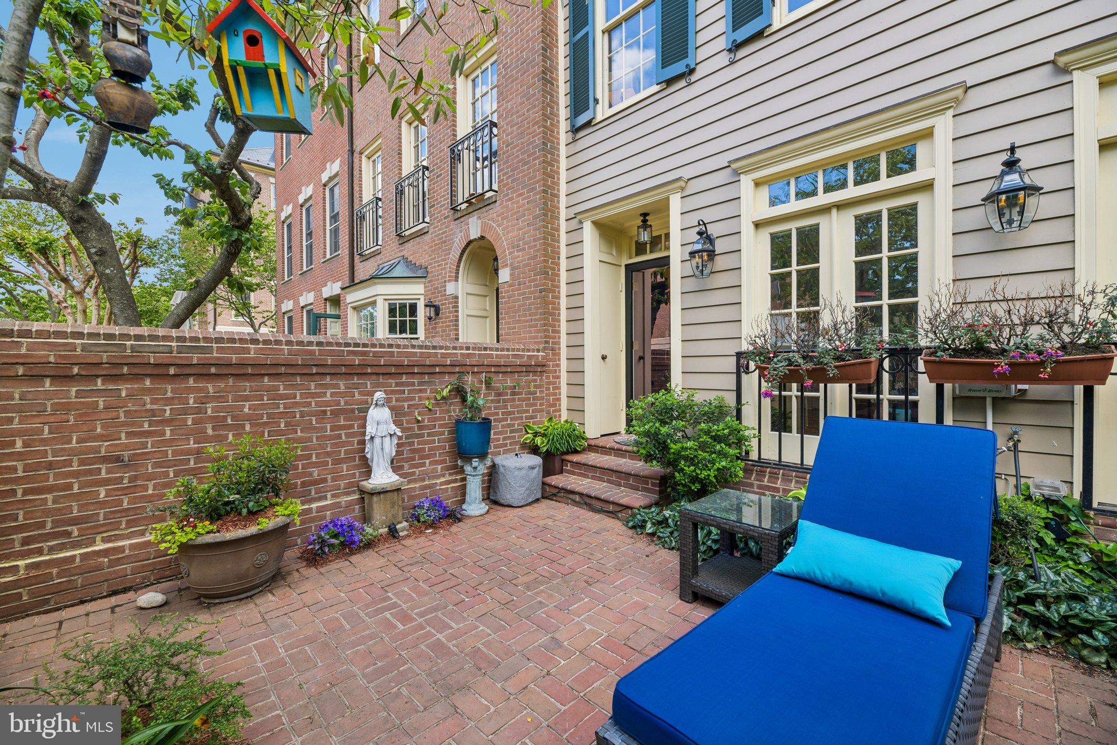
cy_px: 372
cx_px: 558
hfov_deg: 104.3
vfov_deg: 81.2
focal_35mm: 14
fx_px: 434
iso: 100
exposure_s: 1/50
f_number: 8
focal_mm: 14
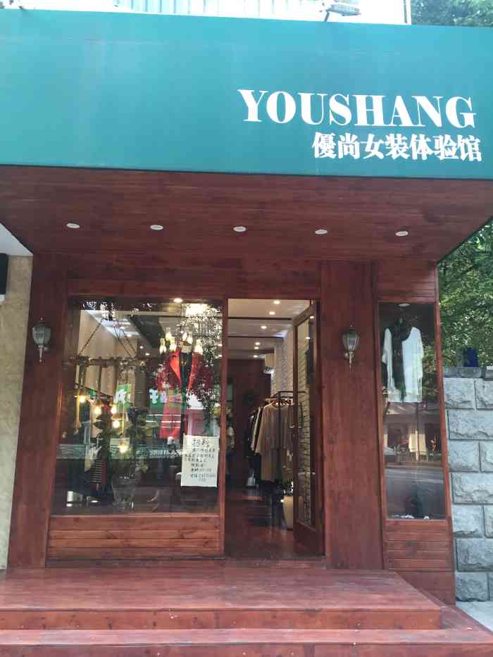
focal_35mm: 29
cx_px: 246
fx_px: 551
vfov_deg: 61.7
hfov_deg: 48.2
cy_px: 328
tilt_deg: +11.3
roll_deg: -1.1
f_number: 2.2
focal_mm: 4.15
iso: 40
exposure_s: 1/30
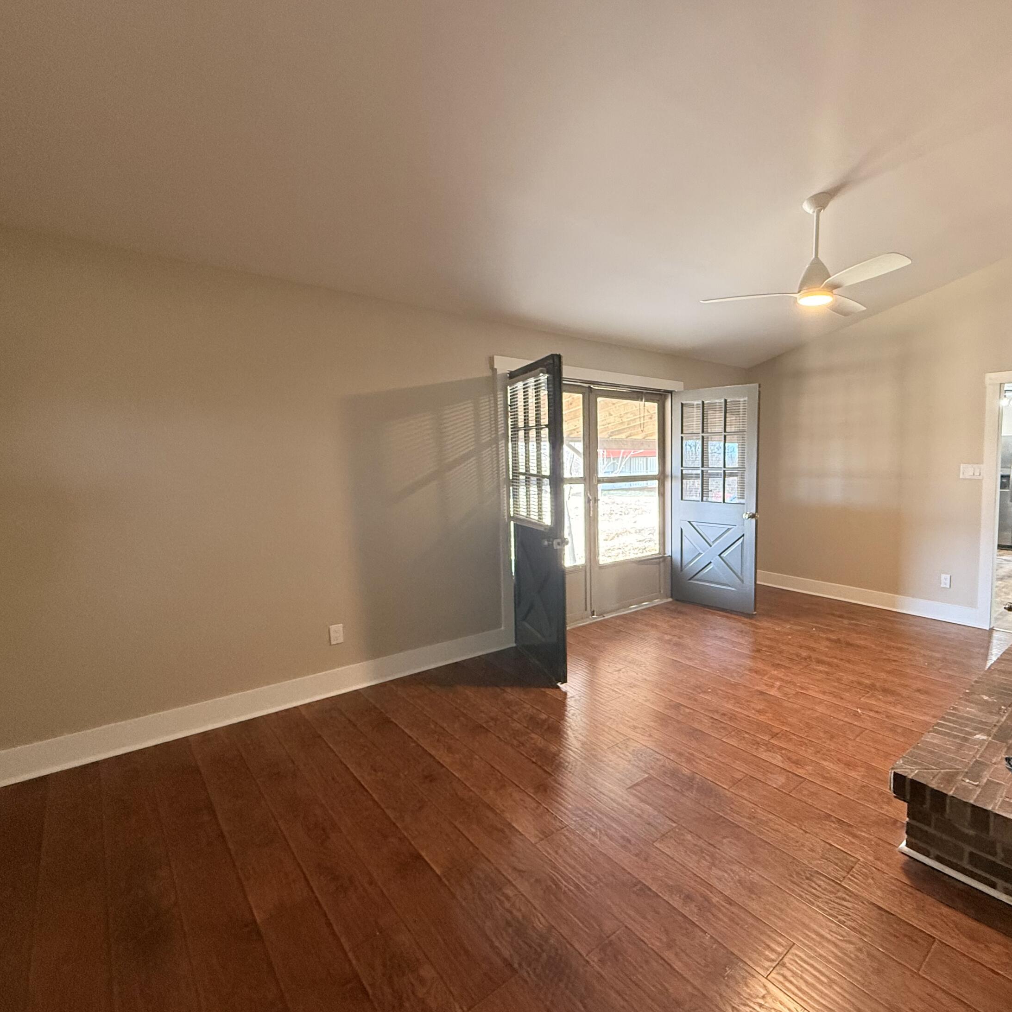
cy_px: 512
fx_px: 562
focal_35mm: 17
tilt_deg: -6.0
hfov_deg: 81.9
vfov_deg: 84.0
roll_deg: -0.3
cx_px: 650
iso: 400
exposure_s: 1/60
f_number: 2.2
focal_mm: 2.22
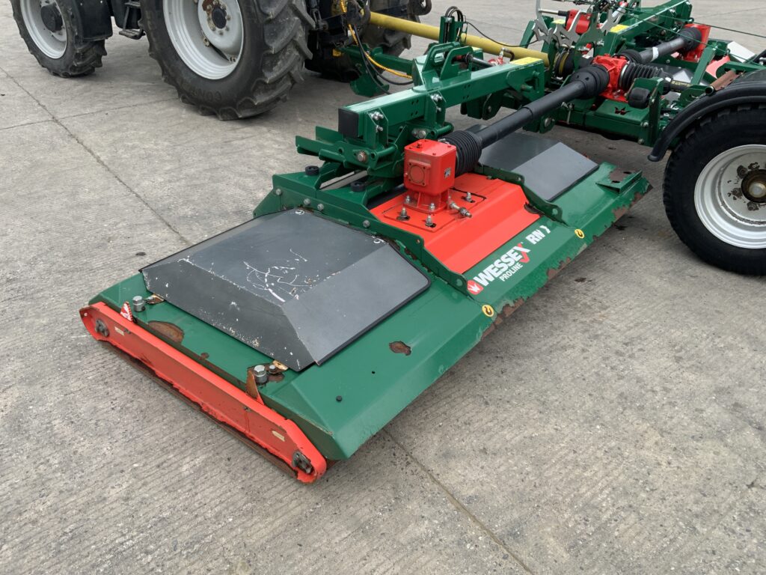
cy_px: 288
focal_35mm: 29
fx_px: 642
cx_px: 383
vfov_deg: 48.2
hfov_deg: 61.7
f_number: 1.8
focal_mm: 3
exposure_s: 1/331
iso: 16
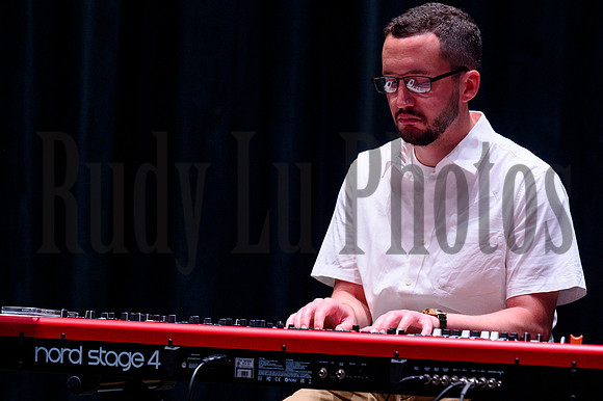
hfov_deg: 13.7
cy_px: 200
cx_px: 302
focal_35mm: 150
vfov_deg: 9.1
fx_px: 2511
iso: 3200
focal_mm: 150
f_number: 5.6
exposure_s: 1/160
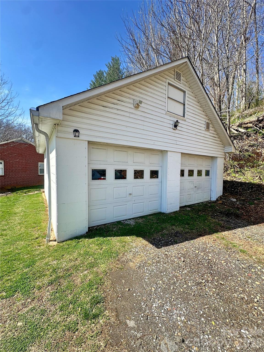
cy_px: 176
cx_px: 132
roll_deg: -1.7
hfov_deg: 85.7
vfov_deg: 102.1
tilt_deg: -2.5
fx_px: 142
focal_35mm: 14
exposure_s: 1/744
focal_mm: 2.22
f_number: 2.2
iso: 40
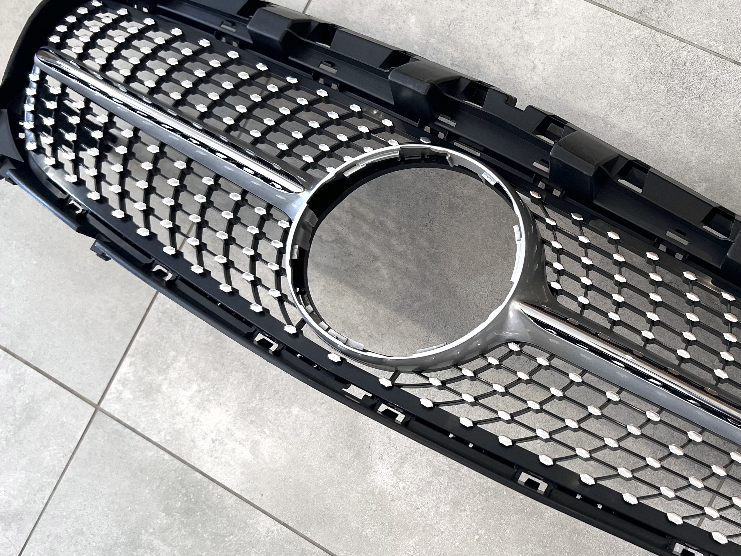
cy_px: 322
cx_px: 512
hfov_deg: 44.9
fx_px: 878
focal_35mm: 41
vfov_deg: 35.1
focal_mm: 5.7
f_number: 1.5
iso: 125
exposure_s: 1/121
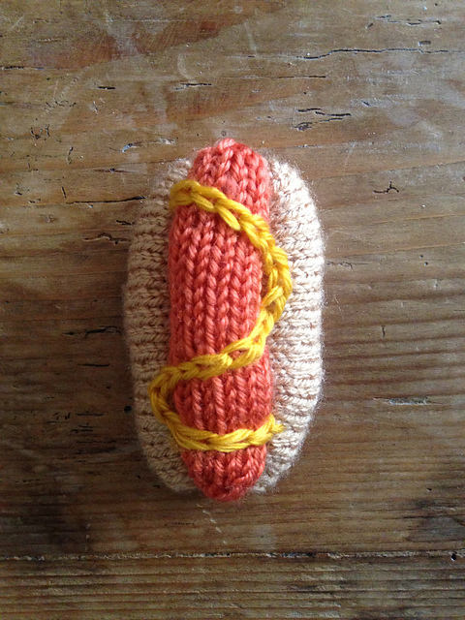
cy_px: 310
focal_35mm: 33
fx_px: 591
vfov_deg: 55.4
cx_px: 232
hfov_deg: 42.9
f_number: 2.4
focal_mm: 4.12
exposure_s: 1/20
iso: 320
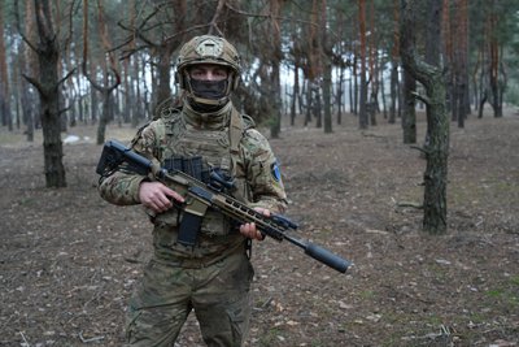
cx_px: 260
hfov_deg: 48.4
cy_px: 174
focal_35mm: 40
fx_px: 577
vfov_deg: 33.4
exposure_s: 1/60
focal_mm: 40
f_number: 4
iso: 400
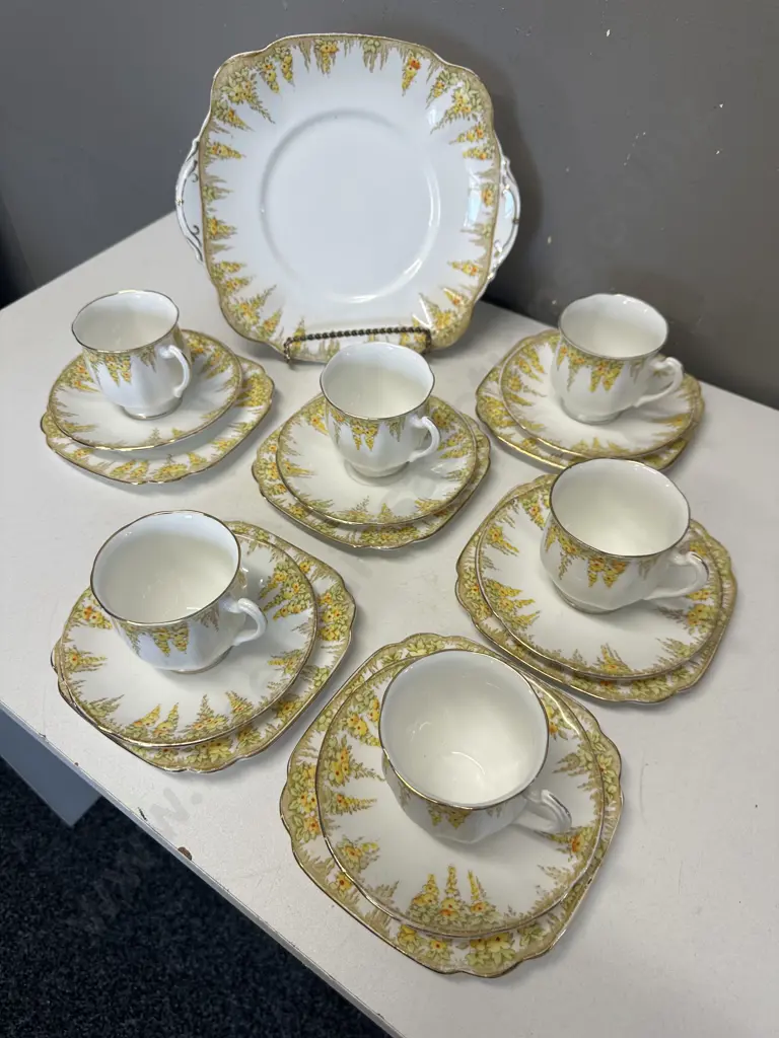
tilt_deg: -48.8
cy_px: 519
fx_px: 720
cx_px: 390
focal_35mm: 24
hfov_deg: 56.8
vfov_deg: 71.6
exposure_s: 1/104
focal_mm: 6.86
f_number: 1.78
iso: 50
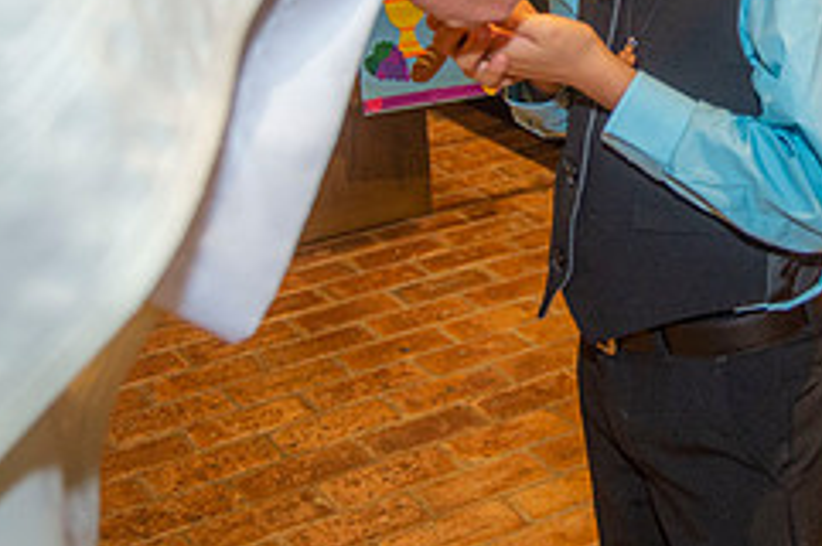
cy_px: 31
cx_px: 744
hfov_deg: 25.5
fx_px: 1756
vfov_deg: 17.3
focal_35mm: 77
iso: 1600
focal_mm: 32
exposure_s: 1/125
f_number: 4.5
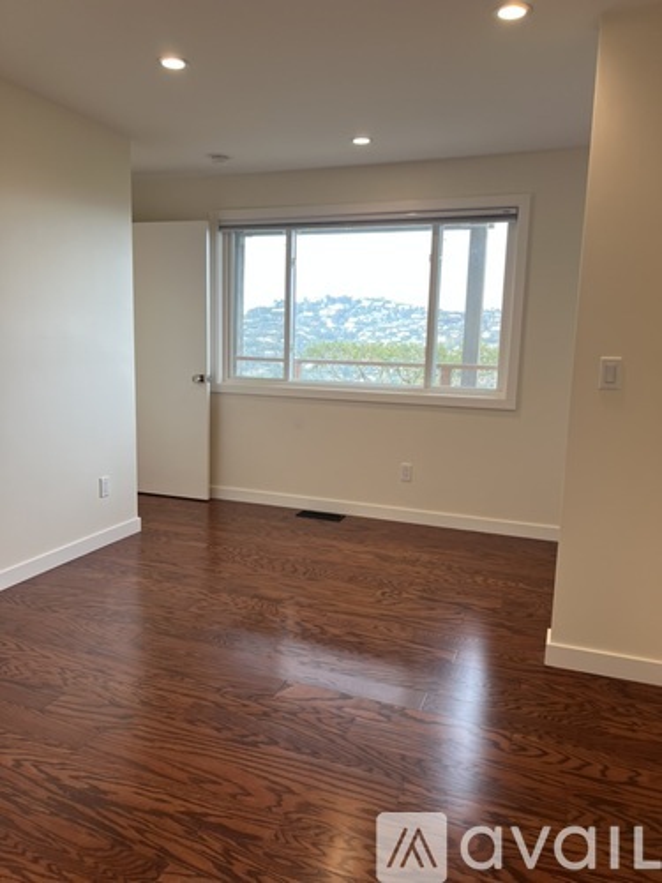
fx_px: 663
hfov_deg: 53.1
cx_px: 331
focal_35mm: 26
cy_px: 442
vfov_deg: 67.3
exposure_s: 1/126
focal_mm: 5.7
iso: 50
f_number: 1.5
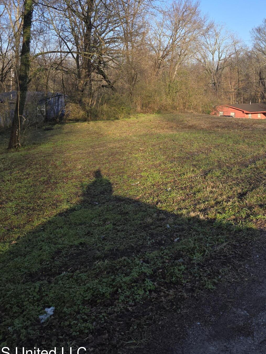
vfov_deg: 52.8
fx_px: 348
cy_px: 115
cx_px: 176
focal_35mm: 34
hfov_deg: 41.3
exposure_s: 1/812
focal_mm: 5.4
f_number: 1.8
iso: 25
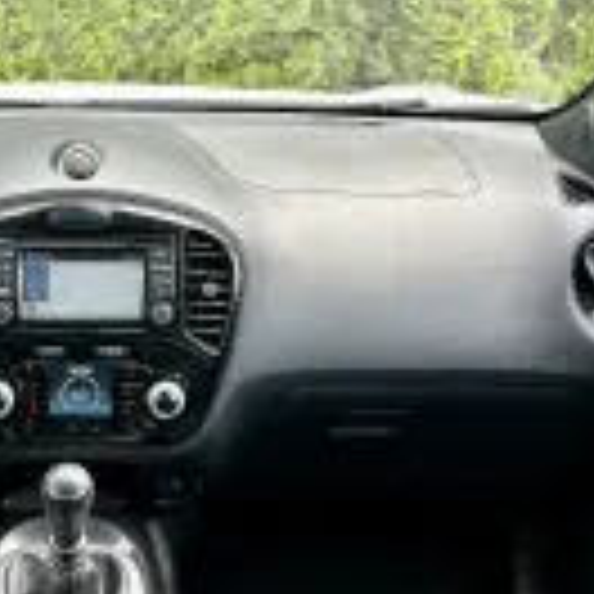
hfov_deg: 28.3
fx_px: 1126
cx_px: 45
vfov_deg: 29.4
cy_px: 207
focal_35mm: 58
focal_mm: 6.86
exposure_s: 1/121
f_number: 1.78
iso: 64
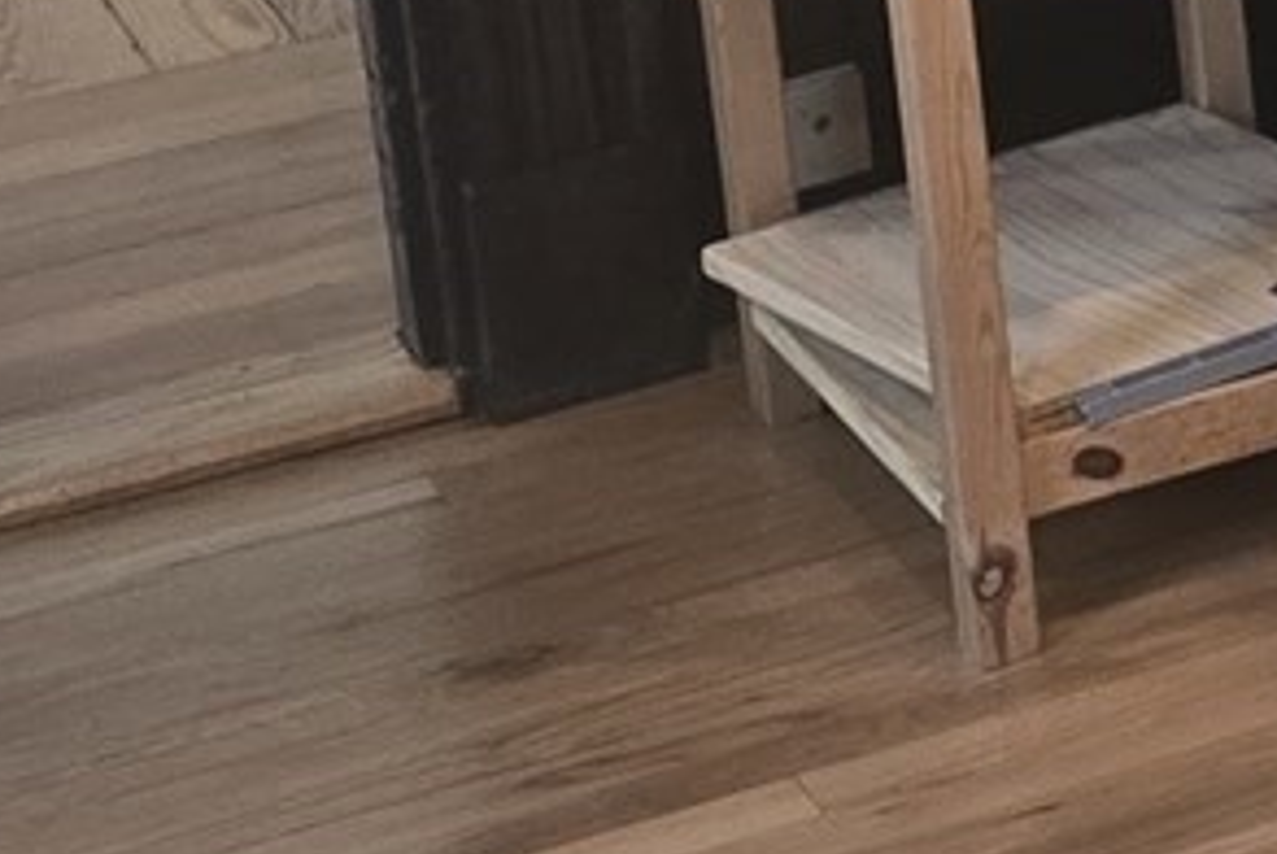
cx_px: 3417
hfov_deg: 10.1
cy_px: -902
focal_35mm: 167
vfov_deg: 7.8
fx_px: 5930
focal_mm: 6.3
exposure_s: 1/120
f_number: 1.7
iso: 400
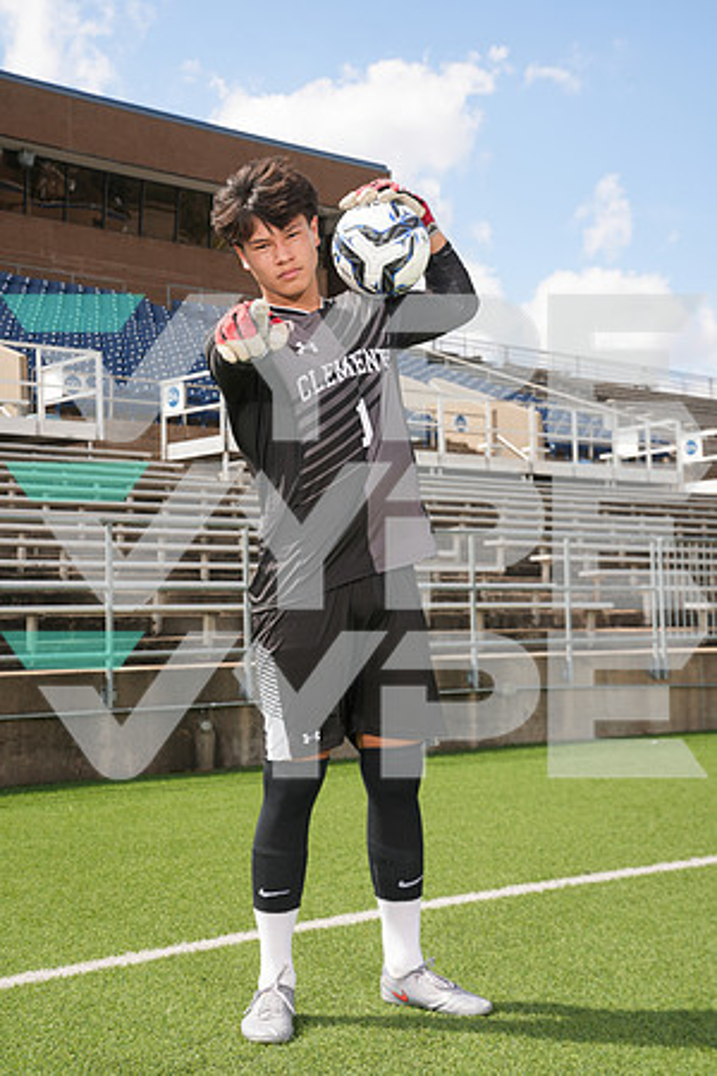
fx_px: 1673
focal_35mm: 56
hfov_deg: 24.2
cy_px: 538
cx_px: 358
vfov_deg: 35.6
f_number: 8
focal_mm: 56
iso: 100
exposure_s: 1/200
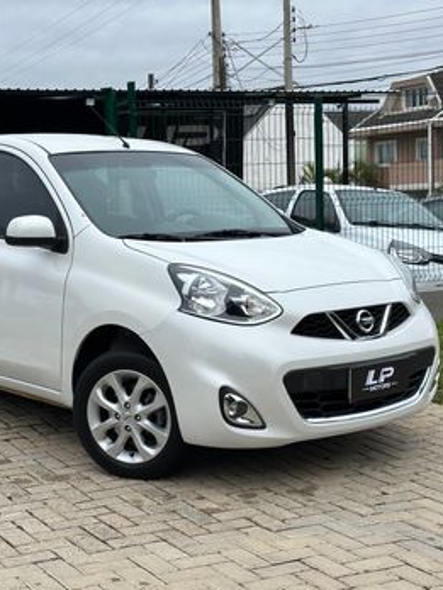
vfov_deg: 29.8
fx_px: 1109
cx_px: 146
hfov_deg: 22.5
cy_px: 298
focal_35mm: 65
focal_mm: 6.86
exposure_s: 1/1305
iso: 64
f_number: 1.78
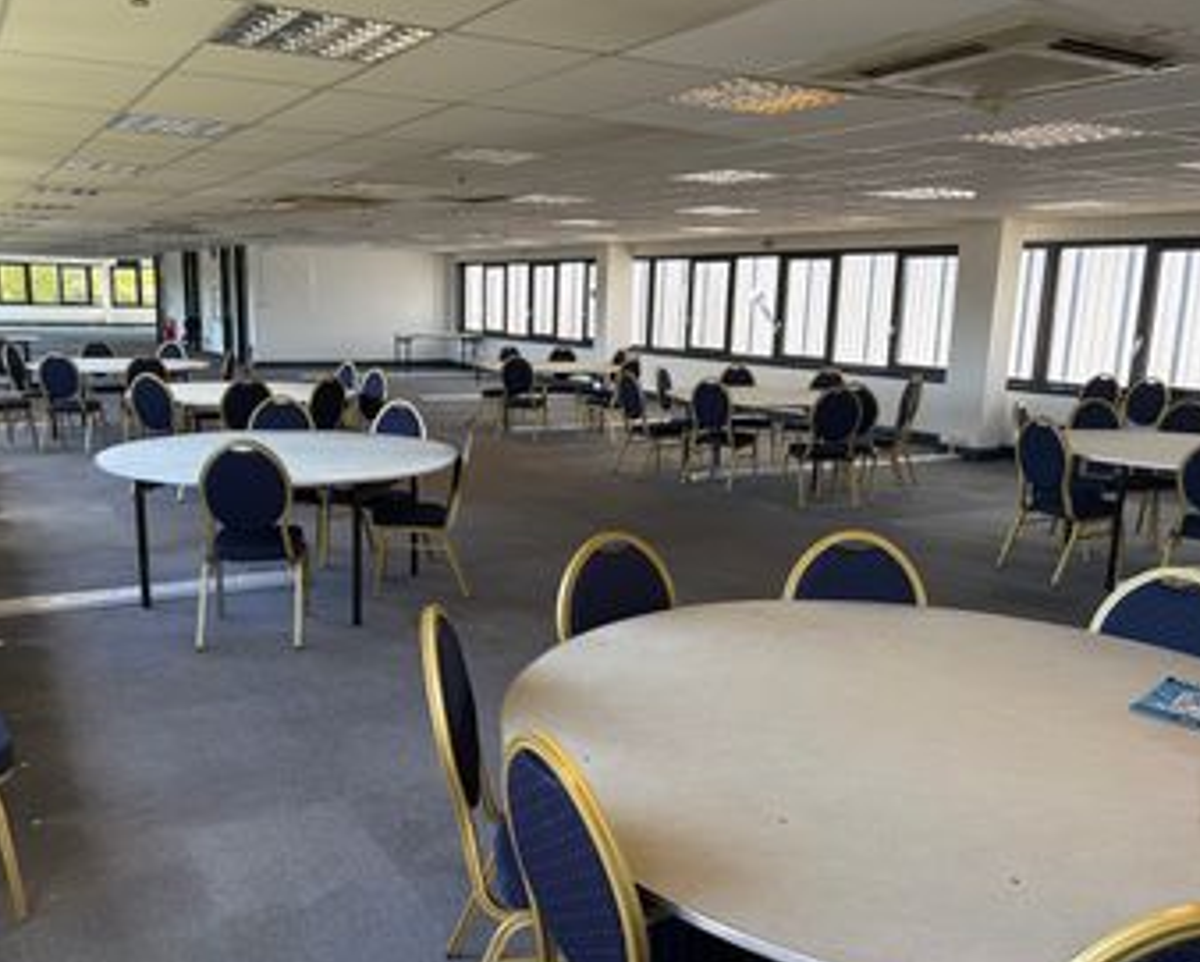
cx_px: 533
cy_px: 504
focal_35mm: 30
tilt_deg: -11.2
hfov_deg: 58.6
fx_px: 1066
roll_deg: -0.5
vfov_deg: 48.5
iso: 40
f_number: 1.6
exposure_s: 1/100
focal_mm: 5.96
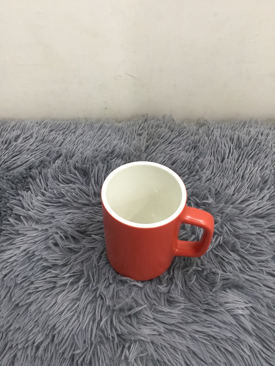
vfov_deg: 58.4
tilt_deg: -51.0
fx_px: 328
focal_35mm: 31
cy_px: 183
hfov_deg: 45.4
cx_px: 138
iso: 160
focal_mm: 3.3
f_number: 2.4
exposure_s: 1/33
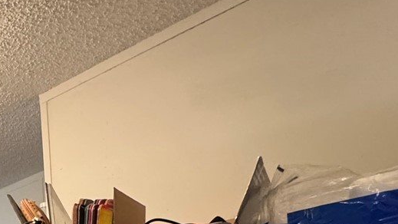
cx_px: -29
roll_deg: +3.9
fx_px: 496
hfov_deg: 37.4
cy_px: 401
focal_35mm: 47
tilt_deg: -7.8
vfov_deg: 19.3
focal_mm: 2.22
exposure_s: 1/60
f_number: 2.2
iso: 400
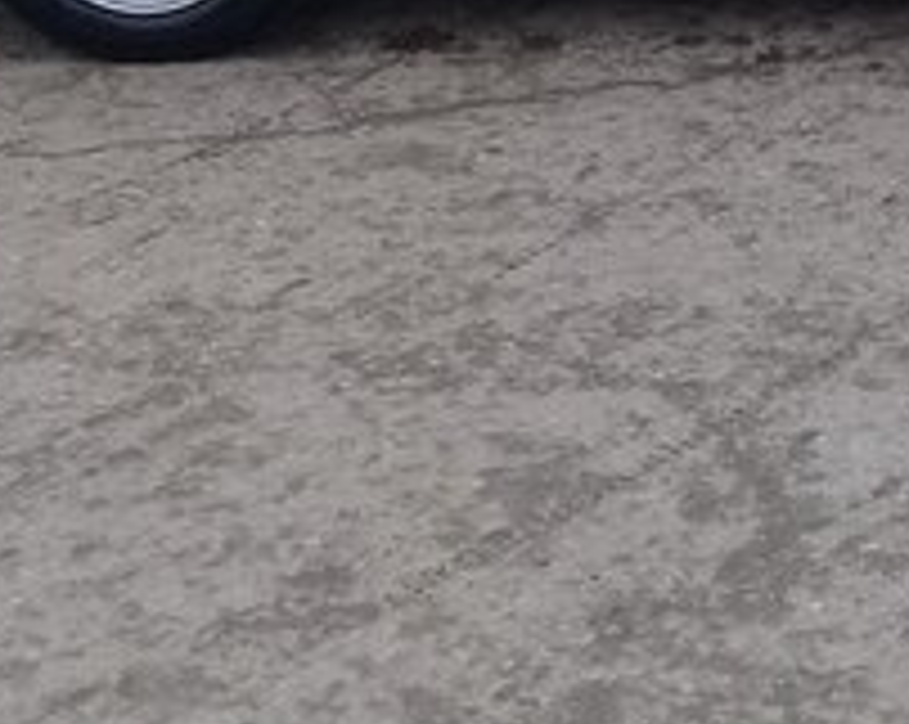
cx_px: 914
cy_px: -259
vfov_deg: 14.7
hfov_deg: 18.9
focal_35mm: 99
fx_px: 2660
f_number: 2.2
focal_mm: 3.3
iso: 50
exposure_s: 1/351
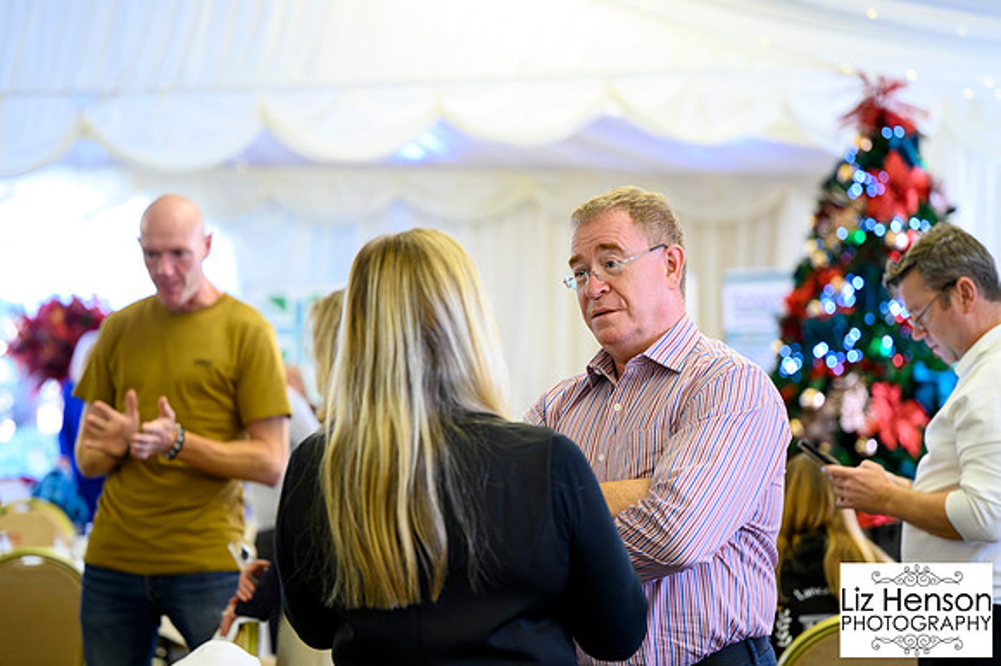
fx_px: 2362
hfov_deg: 23.9
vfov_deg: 16.1
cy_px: 333
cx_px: 500
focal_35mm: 85
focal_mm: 85
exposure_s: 1/200
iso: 12800
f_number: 2.8
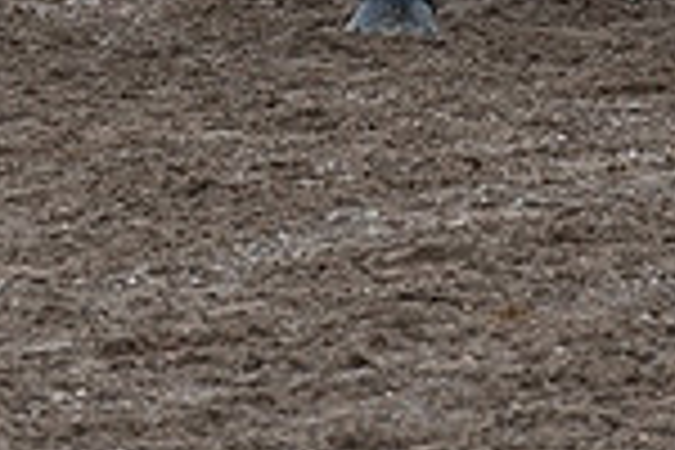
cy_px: -423
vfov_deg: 2.3
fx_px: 11249
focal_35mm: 600
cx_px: 358
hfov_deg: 3.4
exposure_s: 1/1000
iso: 1250
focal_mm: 200
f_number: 5.6
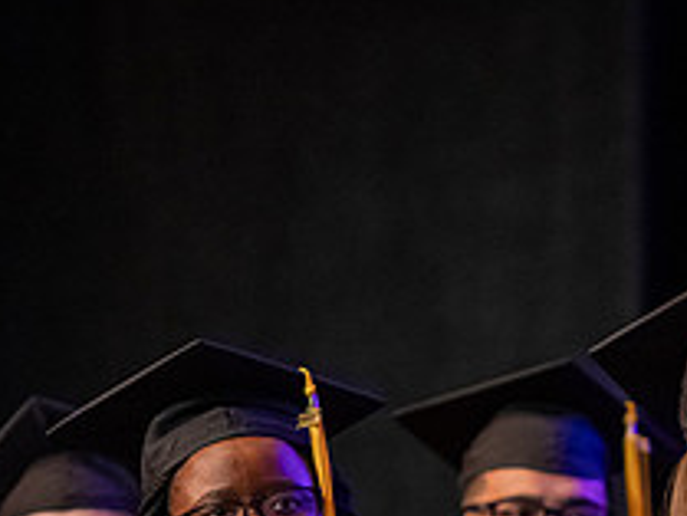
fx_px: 8737
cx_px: 684
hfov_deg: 4.5
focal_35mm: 440
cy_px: 626
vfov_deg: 3.4
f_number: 2.8
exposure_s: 1/200
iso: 4000
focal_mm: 165
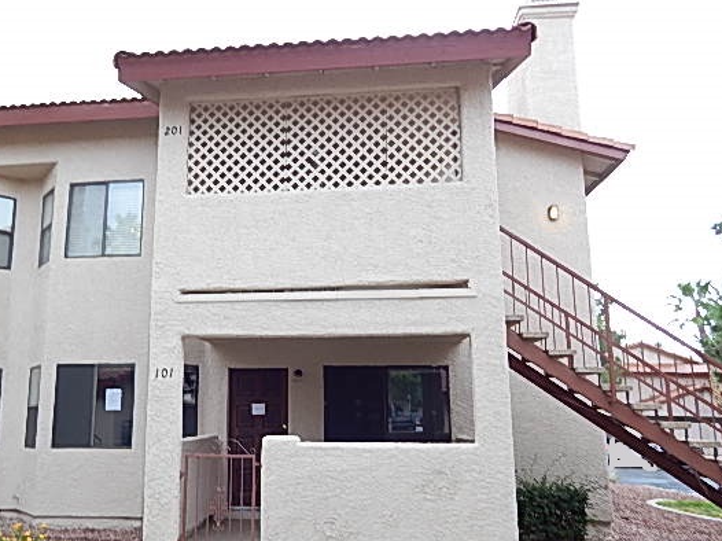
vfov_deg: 49.4
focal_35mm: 28
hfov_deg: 62.9
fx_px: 584
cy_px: 323
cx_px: 291
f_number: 3
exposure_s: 1/40
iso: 125
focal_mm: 4
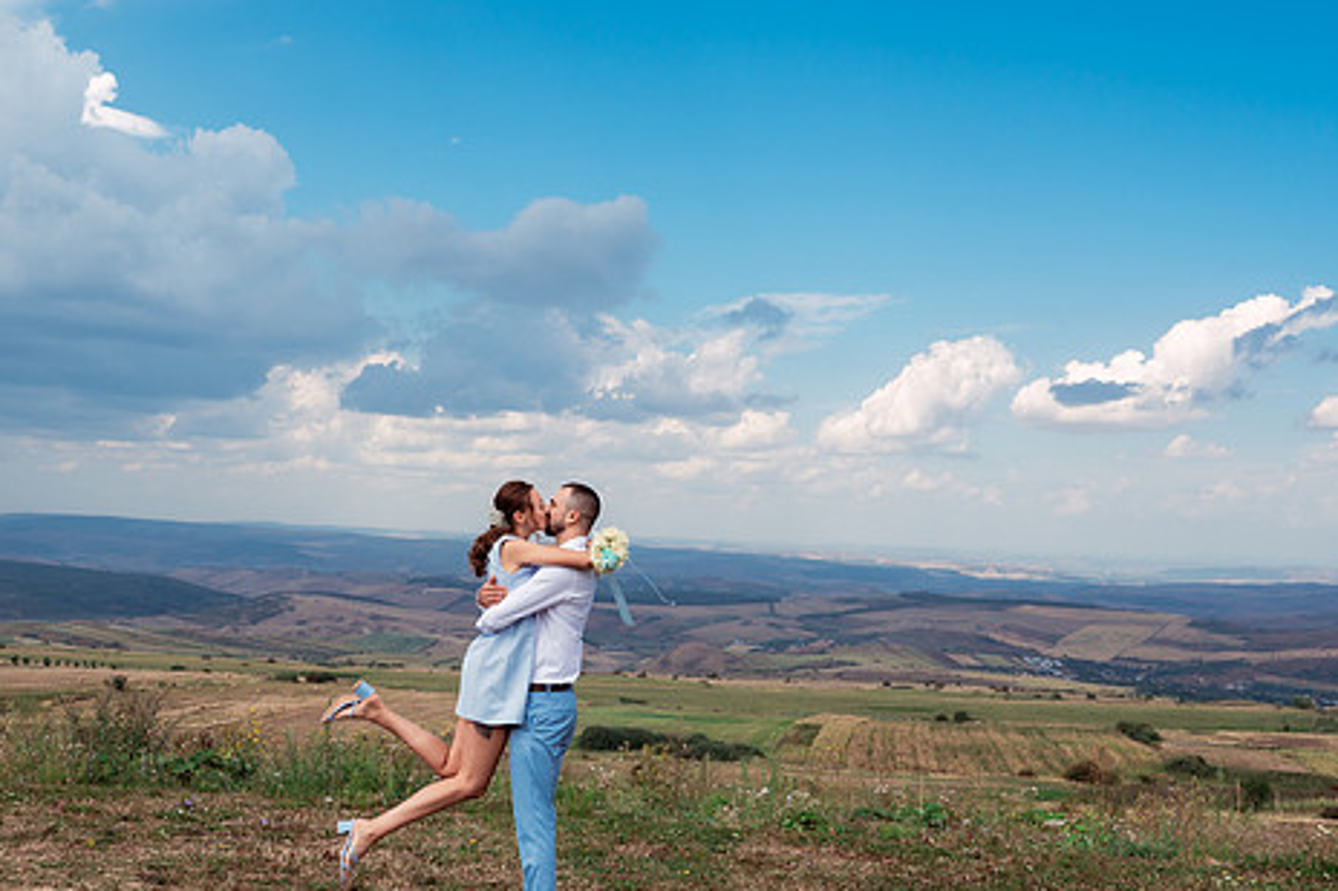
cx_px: 615
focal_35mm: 42
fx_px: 1560
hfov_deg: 46.4
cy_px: 583
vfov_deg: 31.7
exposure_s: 1/640
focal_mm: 28
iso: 250
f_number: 5
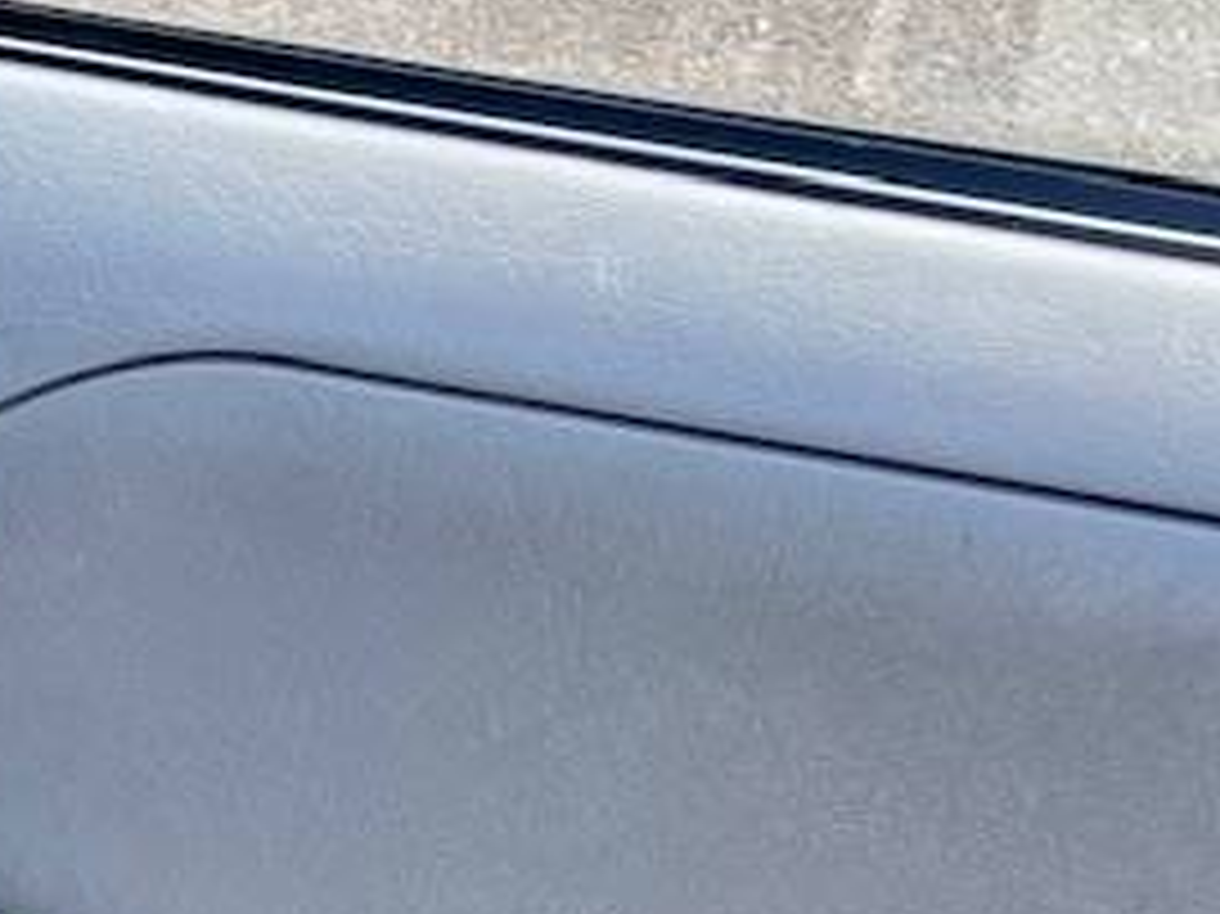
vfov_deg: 11.6
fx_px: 4157
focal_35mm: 118
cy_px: 1625
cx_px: -860
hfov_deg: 14.9
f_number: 1.6
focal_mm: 5.1
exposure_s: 1/314
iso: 32
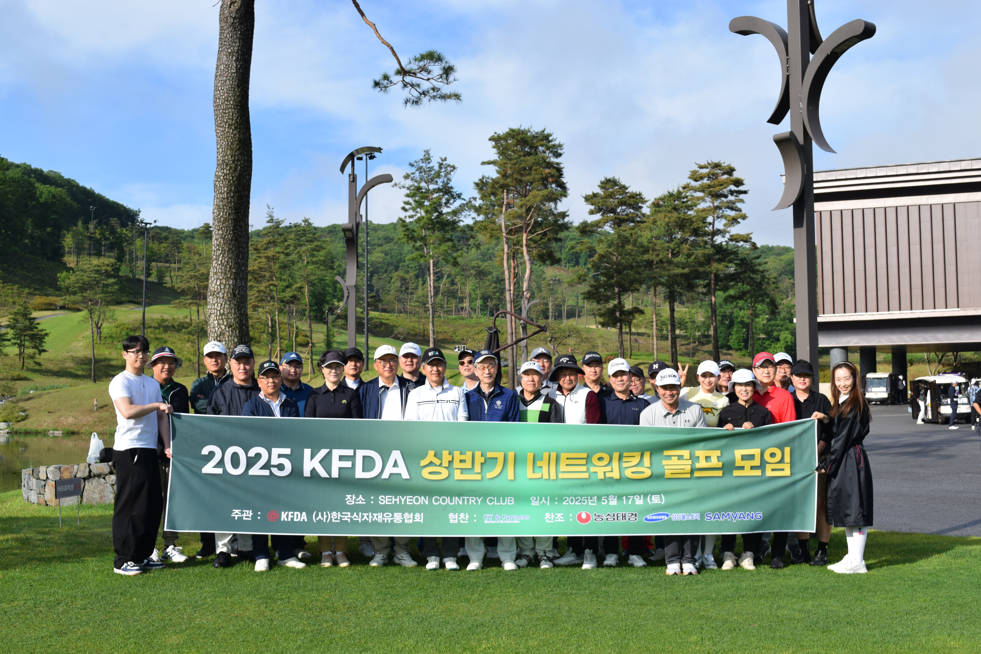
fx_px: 1104
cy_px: 327
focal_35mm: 40
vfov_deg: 33.0
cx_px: 490
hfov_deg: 47.9
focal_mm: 27
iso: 200
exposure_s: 1/400
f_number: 10
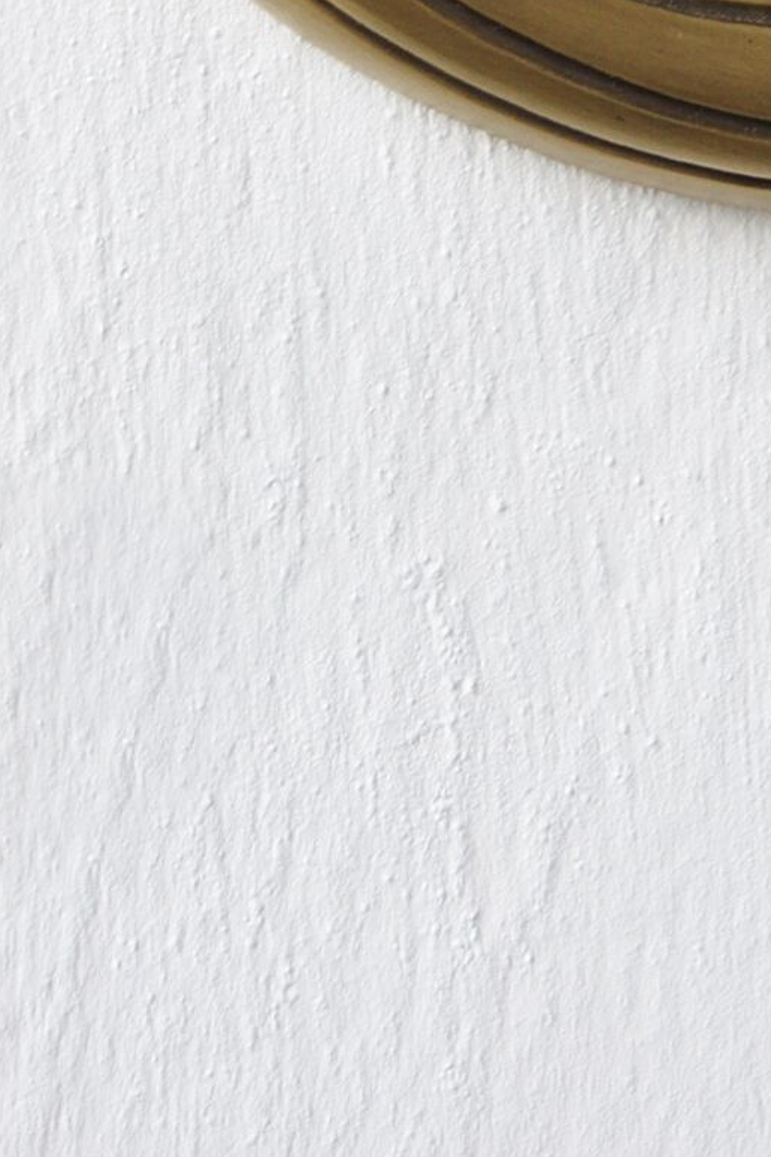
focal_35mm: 213
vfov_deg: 9.5
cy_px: -312
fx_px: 6851
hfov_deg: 6.4
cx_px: 461
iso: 400
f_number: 5.6
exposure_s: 1/25
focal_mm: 55
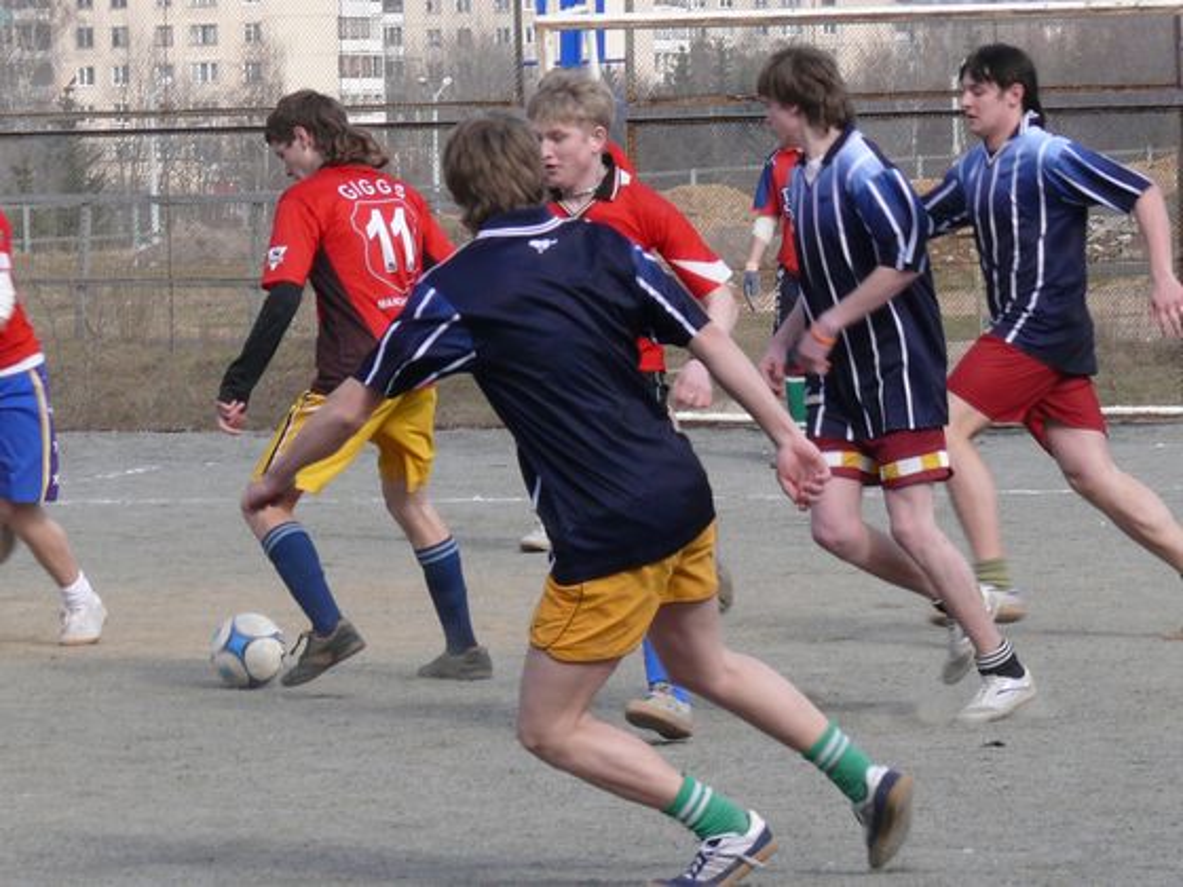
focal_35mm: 264
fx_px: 9022
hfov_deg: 7.5
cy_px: 444
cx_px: 592
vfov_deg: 5.6
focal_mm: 31.3
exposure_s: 1/320
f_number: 5.6
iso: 100
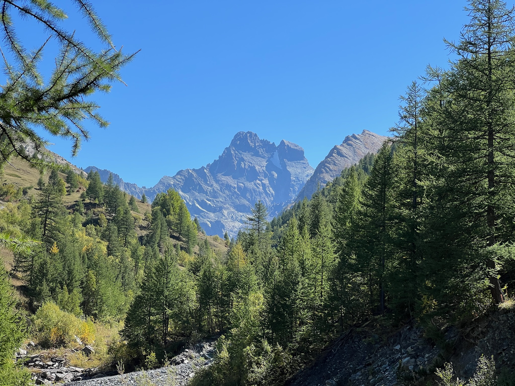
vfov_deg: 19.1
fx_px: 1146
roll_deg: -2.6
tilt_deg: +8.5
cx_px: 258
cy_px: 193
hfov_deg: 25.3
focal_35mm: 77
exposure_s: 1/595
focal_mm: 9
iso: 32
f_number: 2.8
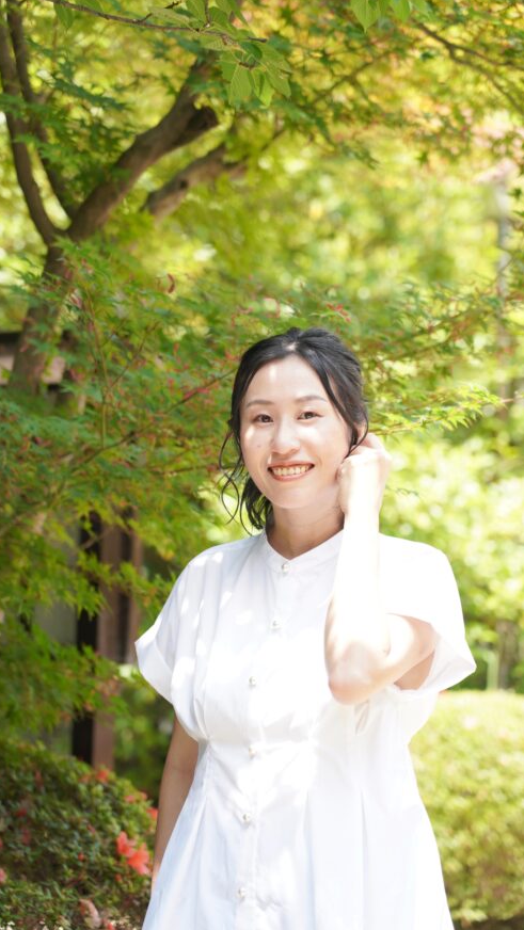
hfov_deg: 10.9
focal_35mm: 111
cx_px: 289
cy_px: 463
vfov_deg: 19.3
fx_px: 2740
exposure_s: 1/500
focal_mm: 105
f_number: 4
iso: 500
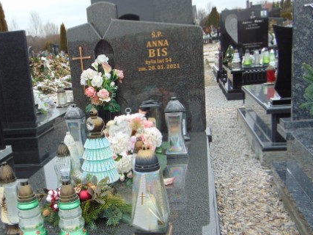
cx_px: 108
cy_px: 159
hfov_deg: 41.6
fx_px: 407
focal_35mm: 45
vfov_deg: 31.9
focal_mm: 5.4
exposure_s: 1/80
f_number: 3.1
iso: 80
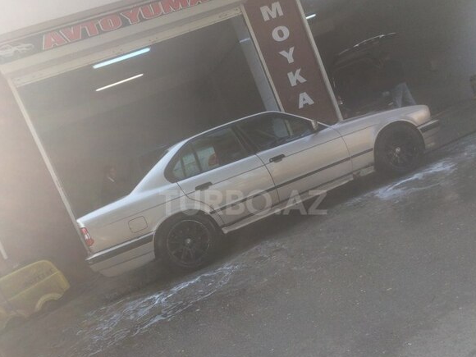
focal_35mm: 33
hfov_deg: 55.3
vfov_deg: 42.9
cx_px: 243
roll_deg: +21.5
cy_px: 202
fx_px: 454
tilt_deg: -5.4
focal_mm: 4.15
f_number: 2.2
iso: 32
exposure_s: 1/351
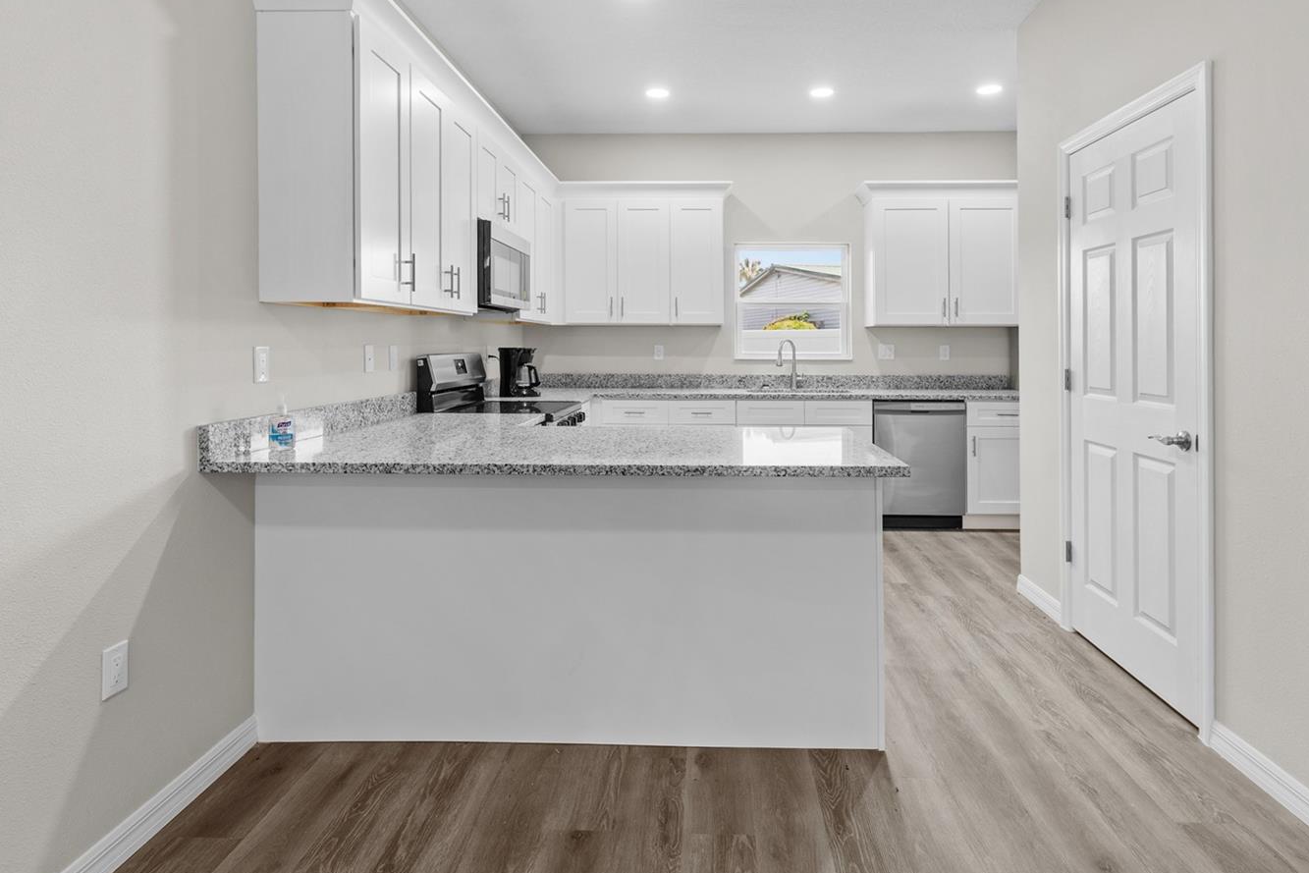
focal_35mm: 18
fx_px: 655
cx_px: 683
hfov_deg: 89.9
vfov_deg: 67.1
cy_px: 374
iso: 100
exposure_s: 1.3
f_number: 7.1
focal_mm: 10
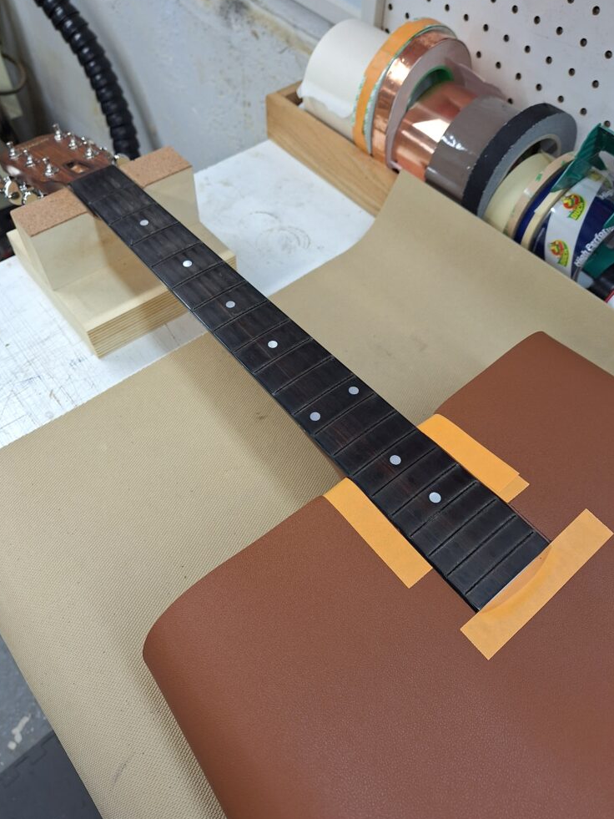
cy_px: 402
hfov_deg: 56.8
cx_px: 294
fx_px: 567
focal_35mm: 24
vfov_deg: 71.6
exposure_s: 1/40
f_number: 1.8
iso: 50
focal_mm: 5.54
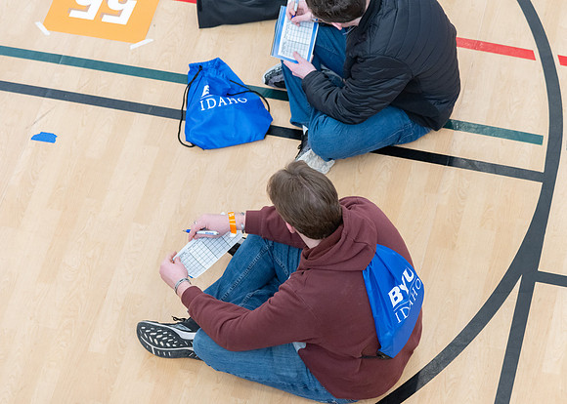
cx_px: 308
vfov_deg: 10.0
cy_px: 230
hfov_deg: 14.0
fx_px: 2309
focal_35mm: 143
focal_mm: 120
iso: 1250
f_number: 4.5
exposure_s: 1/250
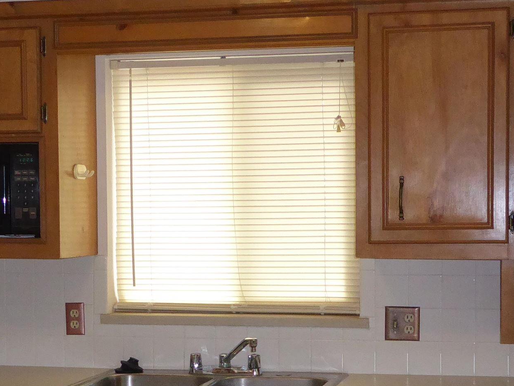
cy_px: 296
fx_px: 1277
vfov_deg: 17.1
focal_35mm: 86
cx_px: 234
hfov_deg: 22.7
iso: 500
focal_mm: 6.3
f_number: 3.7
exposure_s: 1/60
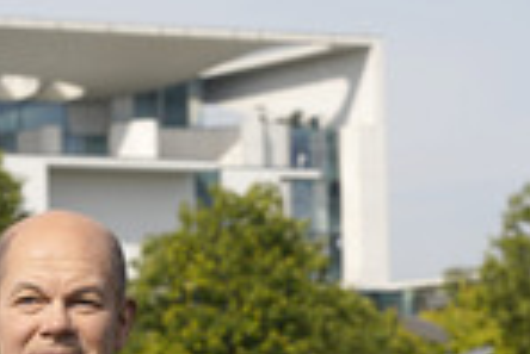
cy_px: 501
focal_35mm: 213
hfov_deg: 9.6
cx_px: 116
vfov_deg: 6.4
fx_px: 3139
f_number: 6.3
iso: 100
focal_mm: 70
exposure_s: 1/640
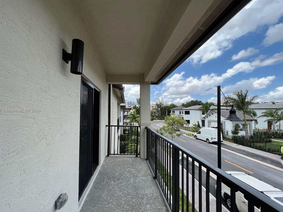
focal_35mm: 14
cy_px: 111
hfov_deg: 101.9
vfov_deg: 85.6
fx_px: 114
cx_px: 132
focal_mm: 1.57
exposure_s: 1/861
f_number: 1.8
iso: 32
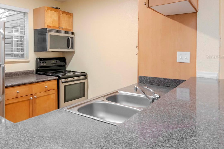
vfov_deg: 44.9
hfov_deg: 61.1
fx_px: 179
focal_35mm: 29
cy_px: 57
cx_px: 60
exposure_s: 1/13
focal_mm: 13
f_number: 10
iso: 640
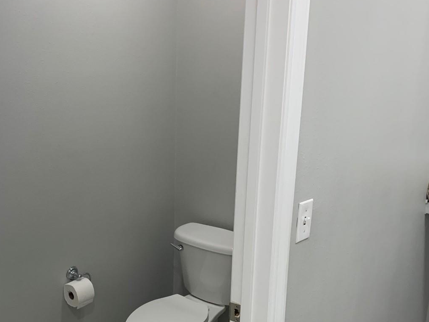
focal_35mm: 41
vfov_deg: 34.7
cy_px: 221
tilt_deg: -16.4
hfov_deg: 45.4
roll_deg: +0.3
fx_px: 508
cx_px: 160
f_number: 1.8
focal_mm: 4.25
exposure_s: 1/60
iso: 200
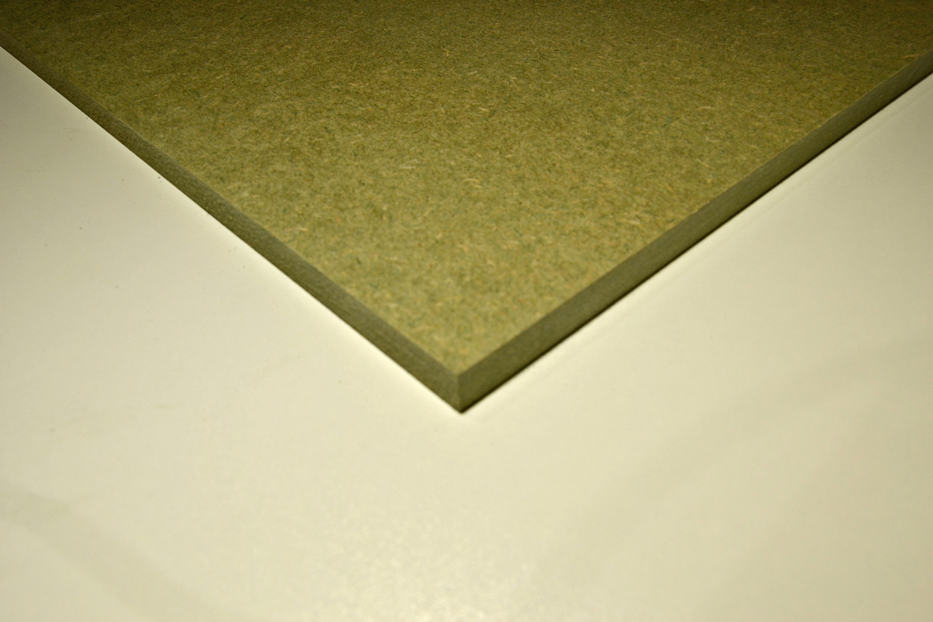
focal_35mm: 32
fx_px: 816
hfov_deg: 59.5
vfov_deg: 41.7
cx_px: 466
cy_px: 311
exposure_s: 1/125
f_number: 8
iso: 180
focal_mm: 21
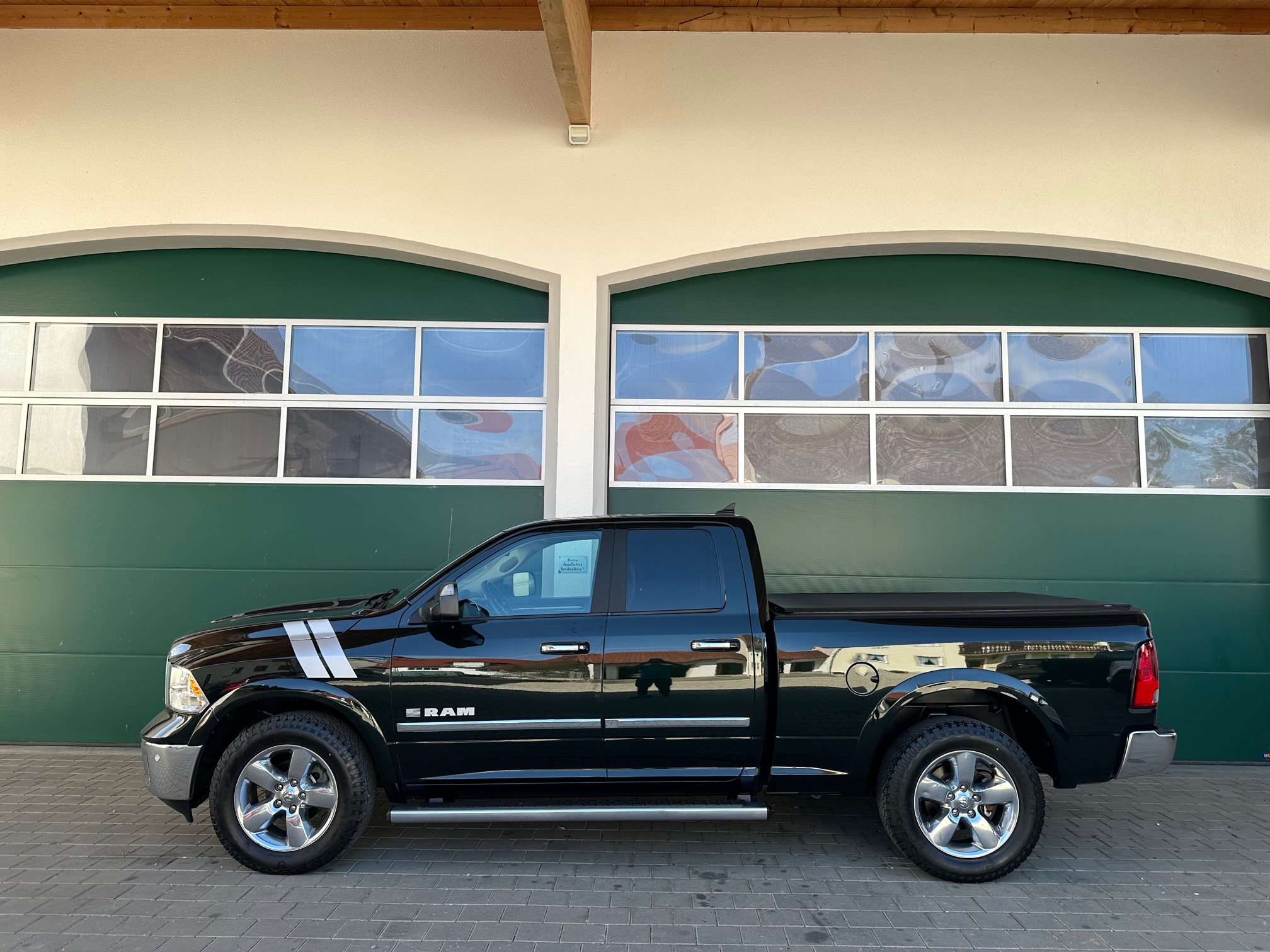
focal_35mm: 24
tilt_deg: +6.3
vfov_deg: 56.8
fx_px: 881
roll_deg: -0.6
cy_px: 476
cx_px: 635
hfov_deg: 71.6
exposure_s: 1/785
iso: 80
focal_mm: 6.86
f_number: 1.78
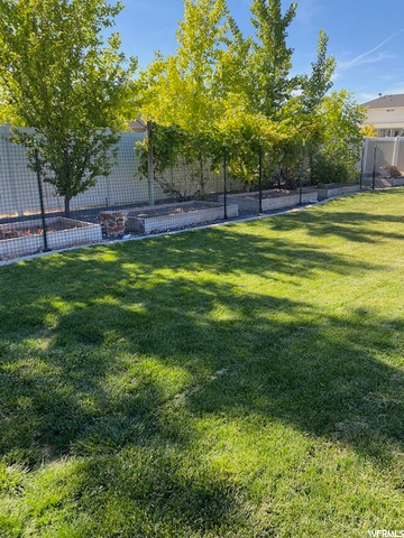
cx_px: 202
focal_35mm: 26
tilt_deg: -16.5
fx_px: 405
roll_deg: +0.3
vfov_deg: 67.3
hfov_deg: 53.1
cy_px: 269
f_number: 1.8
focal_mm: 4.25
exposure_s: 1/473
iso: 32
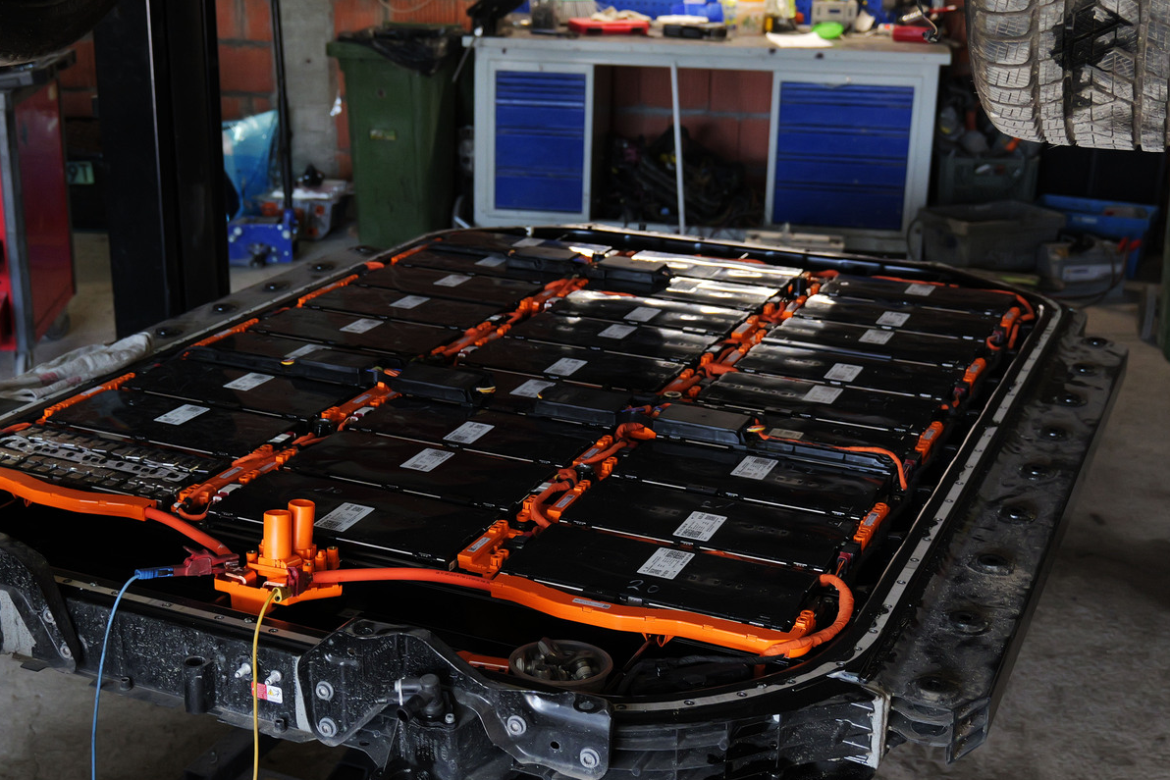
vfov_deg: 34.2
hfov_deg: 49.4
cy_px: 372
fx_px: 1268
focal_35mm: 39
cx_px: 511
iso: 6400
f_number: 4.2
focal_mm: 31
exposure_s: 1/200
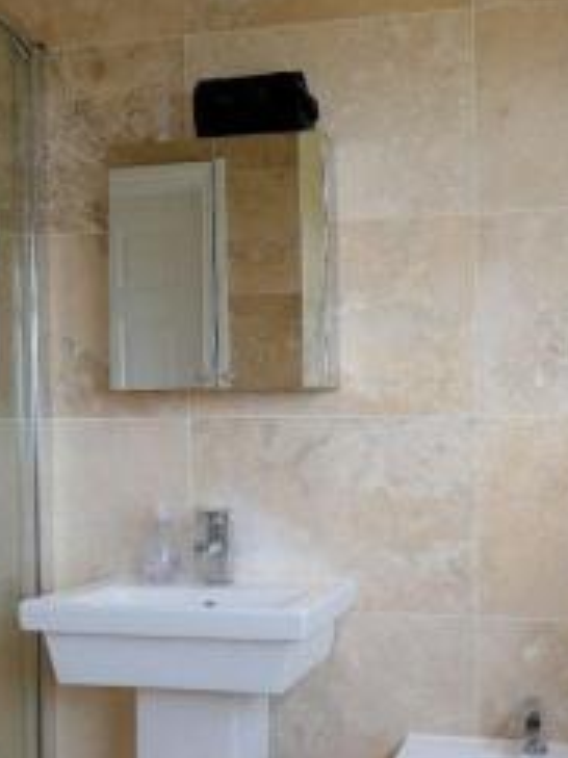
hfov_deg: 30.2
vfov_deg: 39.5
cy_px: 445
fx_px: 1051
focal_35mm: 48
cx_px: 320
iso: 100
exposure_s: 1/60
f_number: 2.8
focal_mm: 3.6
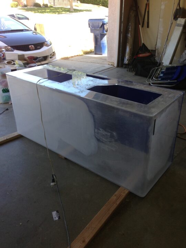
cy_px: 124
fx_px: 236
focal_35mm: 33
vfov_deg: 55.4
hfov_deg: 42.9
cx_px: 93
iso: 50
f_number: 2.4
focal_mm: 4.13
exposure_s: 1/152
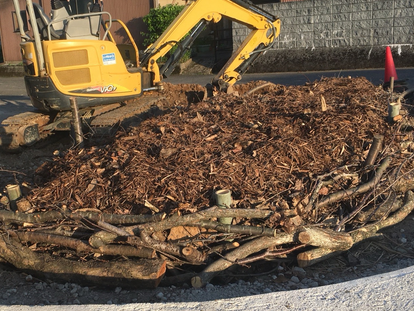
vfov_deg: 30.9
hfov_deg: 40.3
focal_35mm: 47
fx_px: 562
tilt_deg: -12.6
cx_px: 166
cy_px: 163
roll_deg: +3.8
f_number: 2.2
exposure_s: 1/769
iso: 25
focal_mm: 4.15
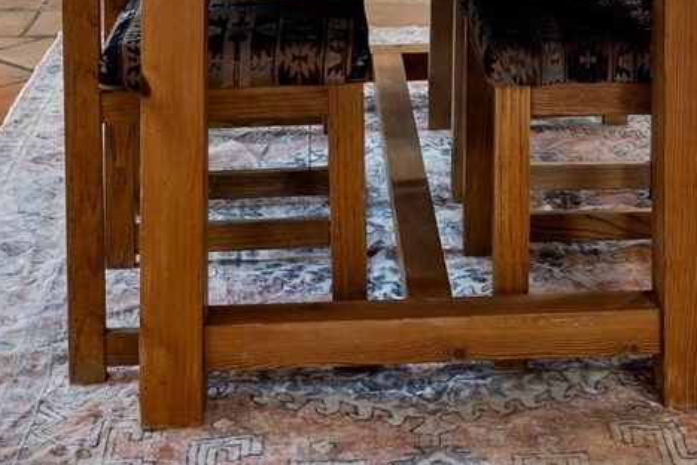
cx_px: 445
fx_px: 1529
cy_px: -382
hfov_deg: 25.6
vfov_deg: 14.9
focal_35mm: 79
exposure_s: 1/1.67
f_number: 8
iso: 100
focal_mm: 17
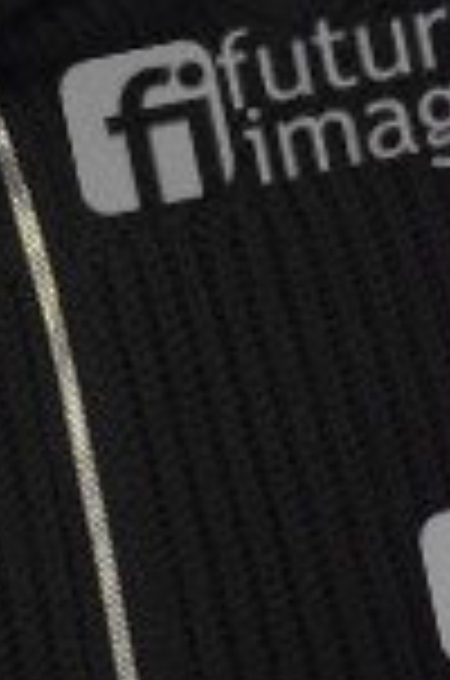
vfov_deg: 2.6
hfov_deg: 1.7
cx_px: -117
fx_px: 14974
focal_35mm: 795
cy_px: -117
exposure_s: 1/320
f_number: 3.5
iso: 800
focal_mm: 200
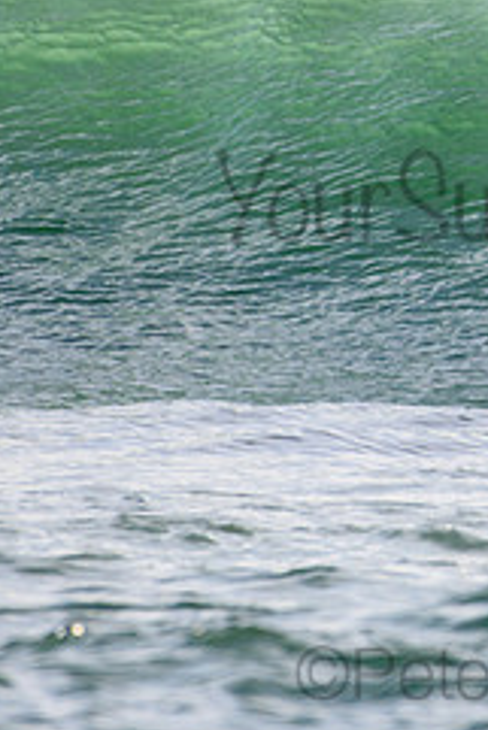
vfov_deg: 1.1
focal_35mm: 1803
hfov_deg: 0.8
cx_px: 530
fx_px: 36606
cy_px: 171
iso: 560
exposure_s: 1/2500
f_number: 5.6
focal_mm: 500
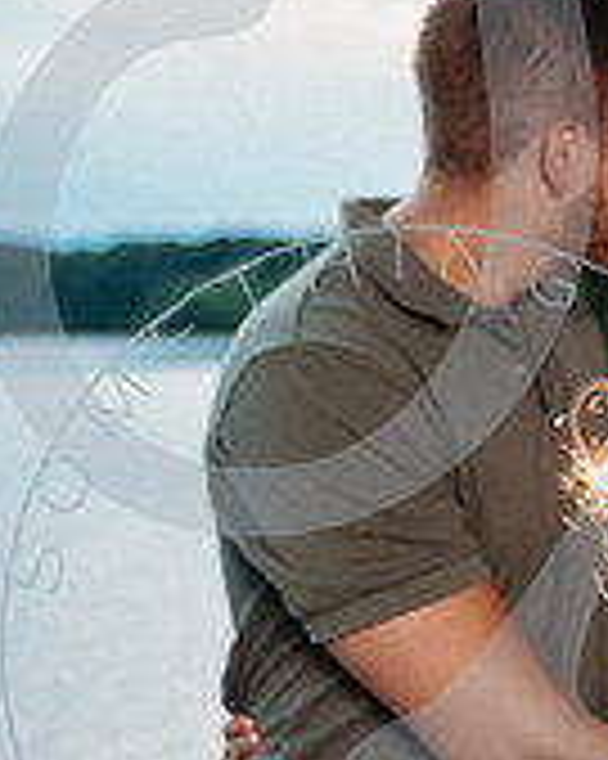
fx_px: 2026
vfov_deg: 21.2
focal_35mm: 90
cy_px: 301
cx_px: 622
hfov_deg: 16.7
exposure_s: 1/160
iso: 400
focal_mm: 36
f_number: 2.8
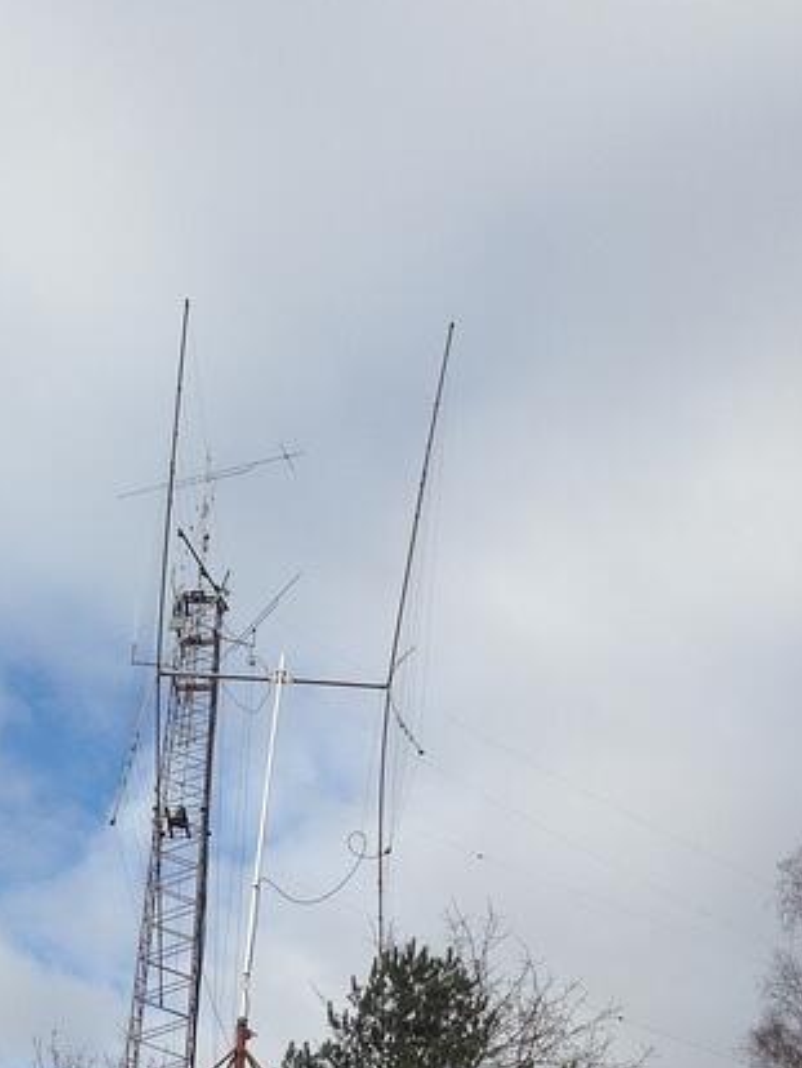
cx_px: 279
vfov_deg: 37.0
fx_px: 1574
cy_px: 727
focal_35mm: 51
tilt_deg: +36.5
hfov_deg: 28.4
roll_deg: -2.8
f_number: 2.4
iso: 50
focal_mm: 4.12
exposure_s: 1/1355
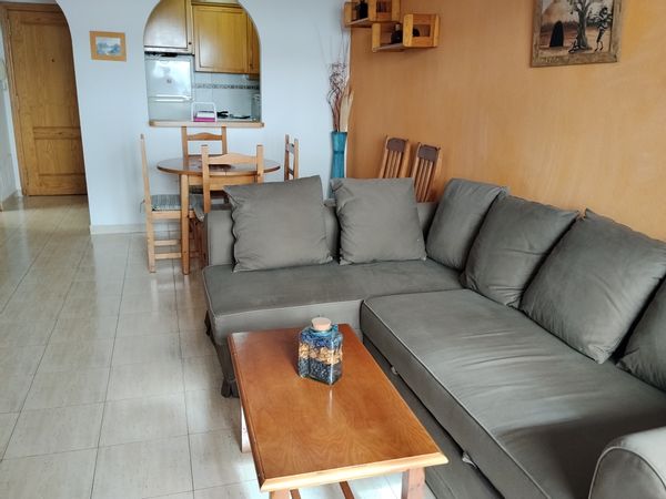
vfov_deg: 48.2
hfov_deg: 61.7
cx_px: 333
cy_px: 250
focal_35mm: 29
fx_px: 558
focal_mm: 4.22
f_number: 1.8
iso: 320
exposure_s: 1/50
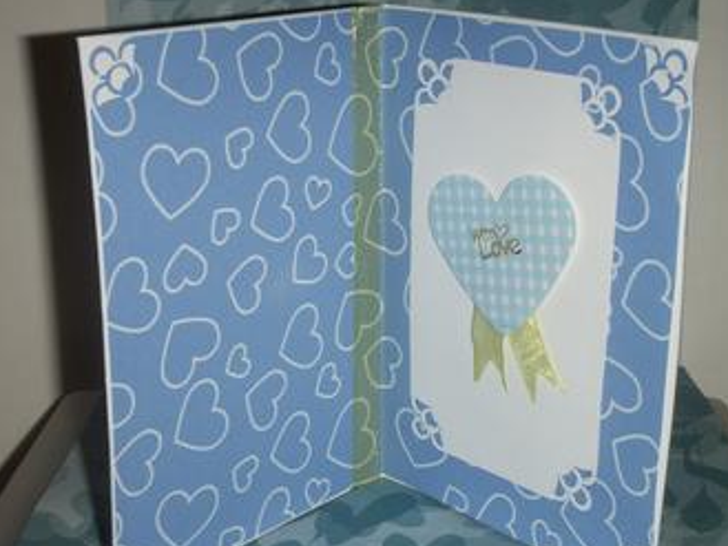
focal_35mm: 56
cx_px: 440
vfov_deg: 26.1
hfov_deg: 34.2
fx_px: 1178
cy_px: 327
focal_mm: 8.7
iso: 50
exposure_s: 1/40
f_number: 7.1
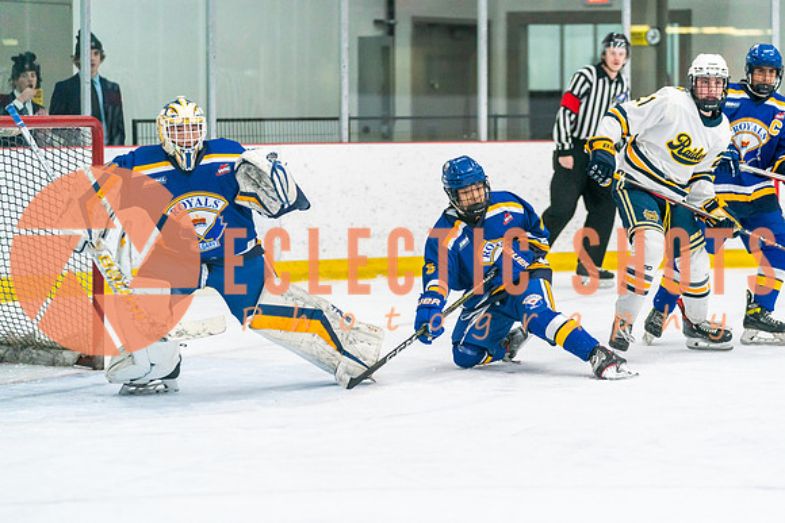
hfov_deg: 14.1
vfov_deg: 9.4
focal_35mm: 146
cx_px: 450
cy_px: 295
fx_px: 3179
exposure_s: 1/1250
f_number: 2.8
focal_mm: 126
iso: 3200
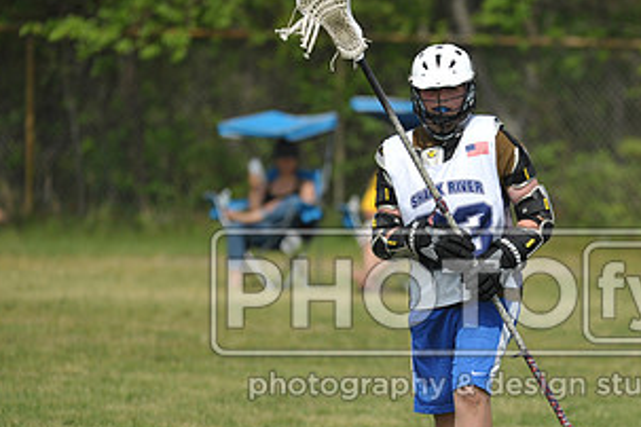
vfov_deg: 2.8
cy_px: 307
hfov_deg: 4.1
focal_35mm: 497
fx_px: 8849
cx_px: 463
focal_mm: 260
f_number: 4
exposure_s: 1/4000
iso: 640
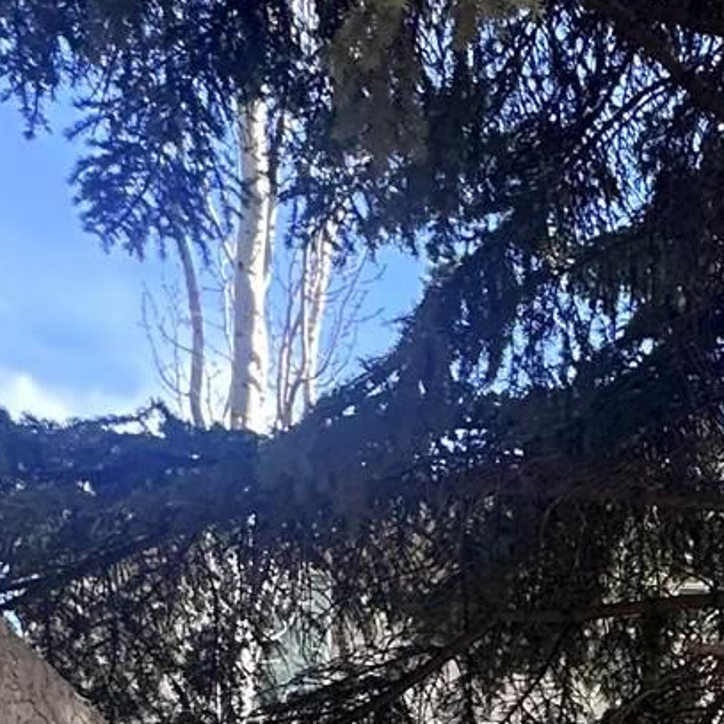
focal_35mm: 70
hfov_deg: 18.7
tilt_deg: +1.7
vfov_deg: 20.6
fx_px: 1656
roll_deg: -2.1
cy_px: 1117
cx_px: 1327
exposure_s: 1/270
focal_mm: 2.22
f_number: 2.2
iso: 40
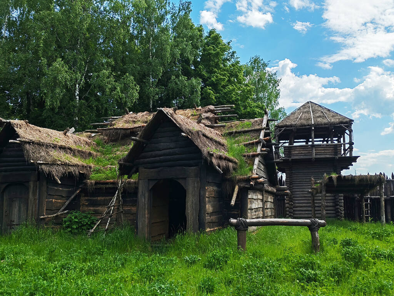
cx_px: 197
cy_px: 148
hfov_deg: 58.4
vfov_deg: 45.4
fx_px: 353
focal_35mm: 31
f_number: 1.9
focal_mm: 6.12
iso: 50
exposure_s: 1/780
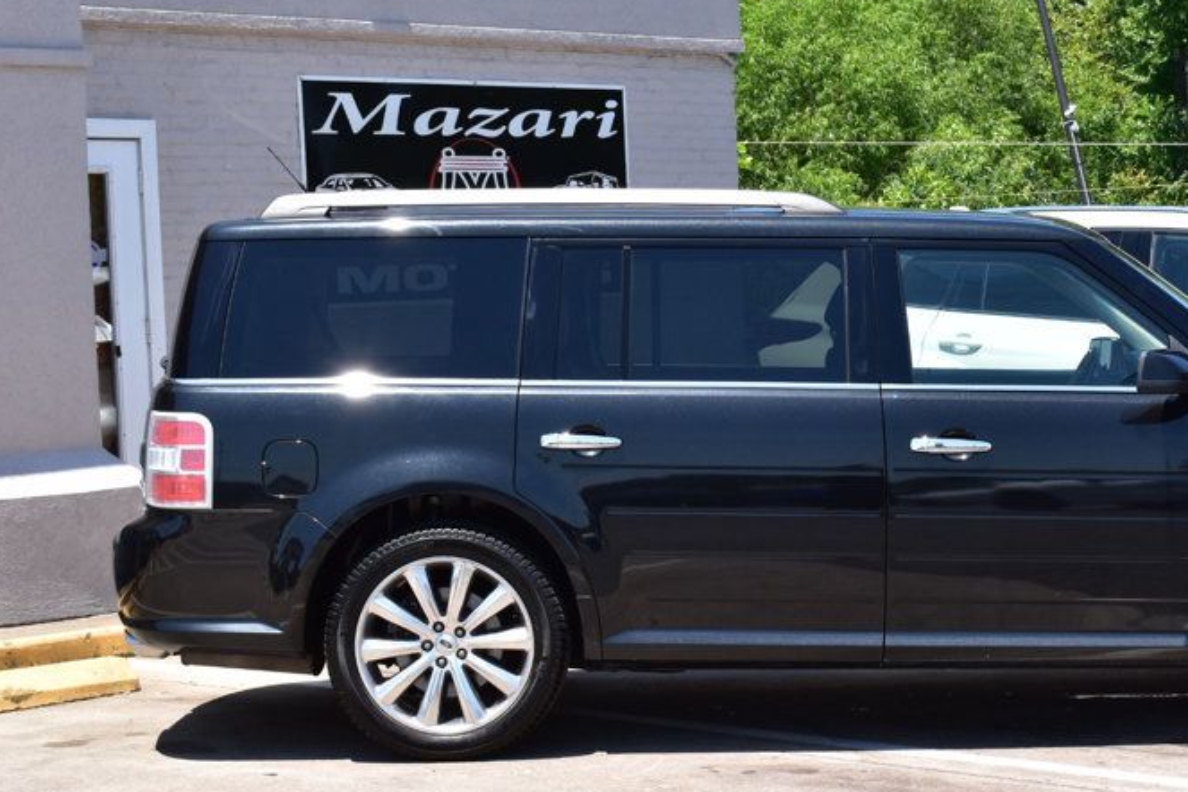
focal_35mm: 88
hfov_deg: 23.0
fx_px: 2904
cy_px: 412
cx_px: 851
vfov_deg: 15.5
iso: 400
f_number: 11
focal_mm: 38
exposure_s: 1/400
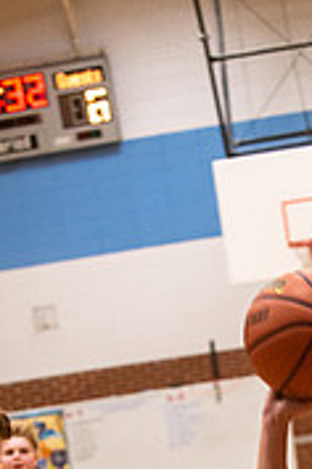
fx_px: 3835
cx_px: 271
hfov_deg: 4.7
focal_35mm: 295
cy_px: 548
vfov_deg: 6.9
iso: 5000
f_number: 4
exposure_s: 1/500
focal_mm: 116
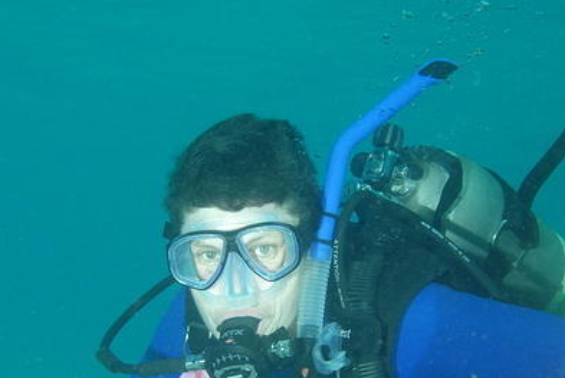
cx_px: 283
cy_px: 253
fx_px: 1191
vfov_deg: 18.0
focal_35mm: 76
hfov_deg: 26.7
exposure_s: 1/250
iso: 400
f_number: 10
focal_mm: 31
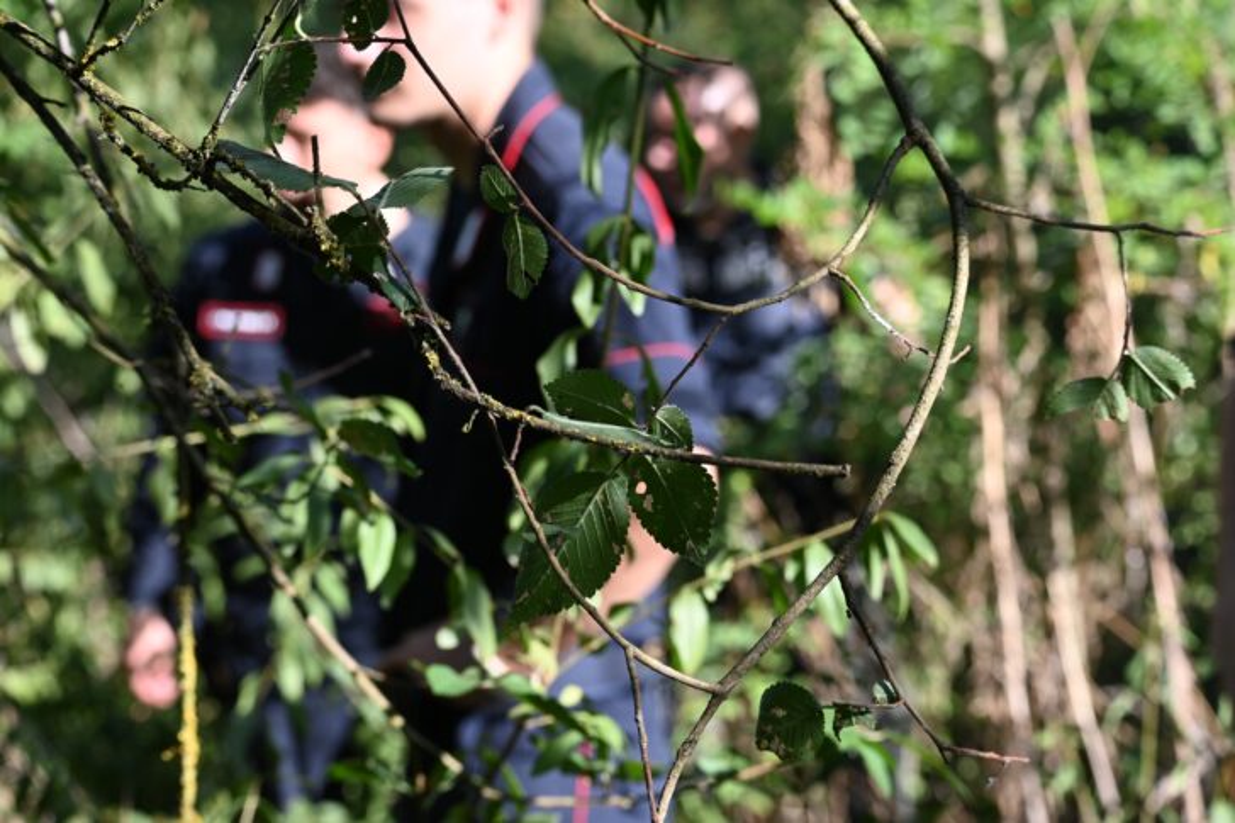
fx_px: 2572
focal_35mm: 75
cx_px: 618
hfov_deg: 27.0
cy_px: 412
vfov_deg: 18.2
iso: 100
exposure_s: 1/160
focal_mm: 50
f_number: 6.3
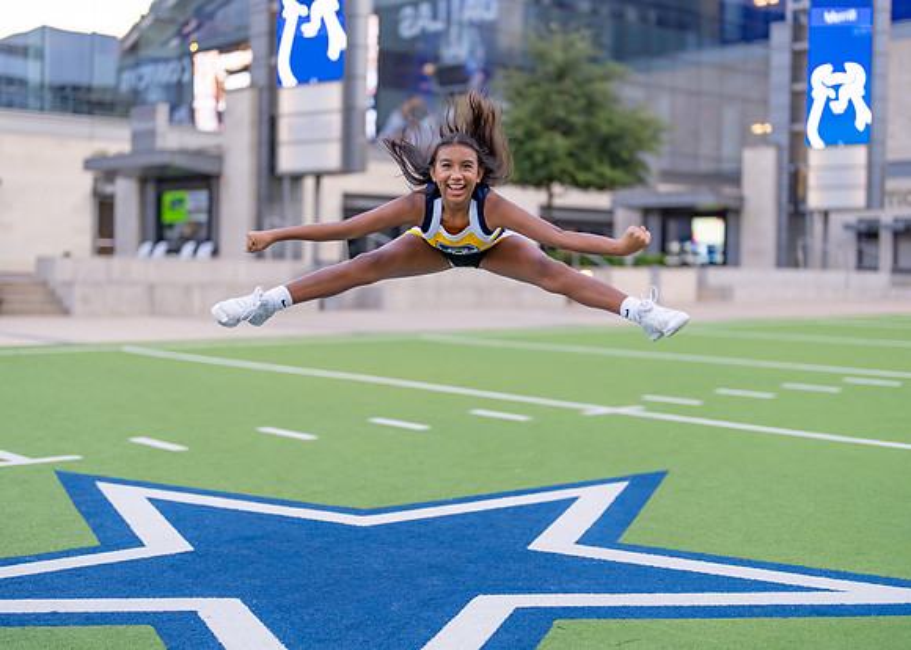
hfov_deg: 35.5
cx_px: 452
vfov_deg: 25.7
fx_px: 1424
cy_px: 315
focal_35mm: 55
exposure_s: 1/1250
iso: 400
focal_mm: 50
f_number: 1.2
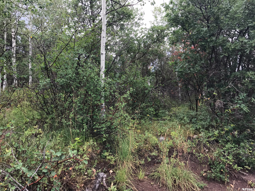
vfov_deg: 49.7
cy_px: 96
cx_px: 128
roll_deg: +3.5
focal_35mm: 28
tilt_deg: +7.9
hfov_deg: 63.4
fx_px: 206
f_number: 1.8
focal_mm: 3.99
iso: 20
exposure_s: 1/303
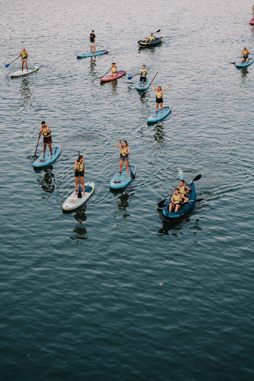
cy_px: 190
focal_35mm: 70
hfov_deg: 19.4
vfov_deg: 28.9
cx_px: 127
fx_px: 742
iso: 400
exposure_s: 1/250
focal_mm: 70
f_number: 3.3
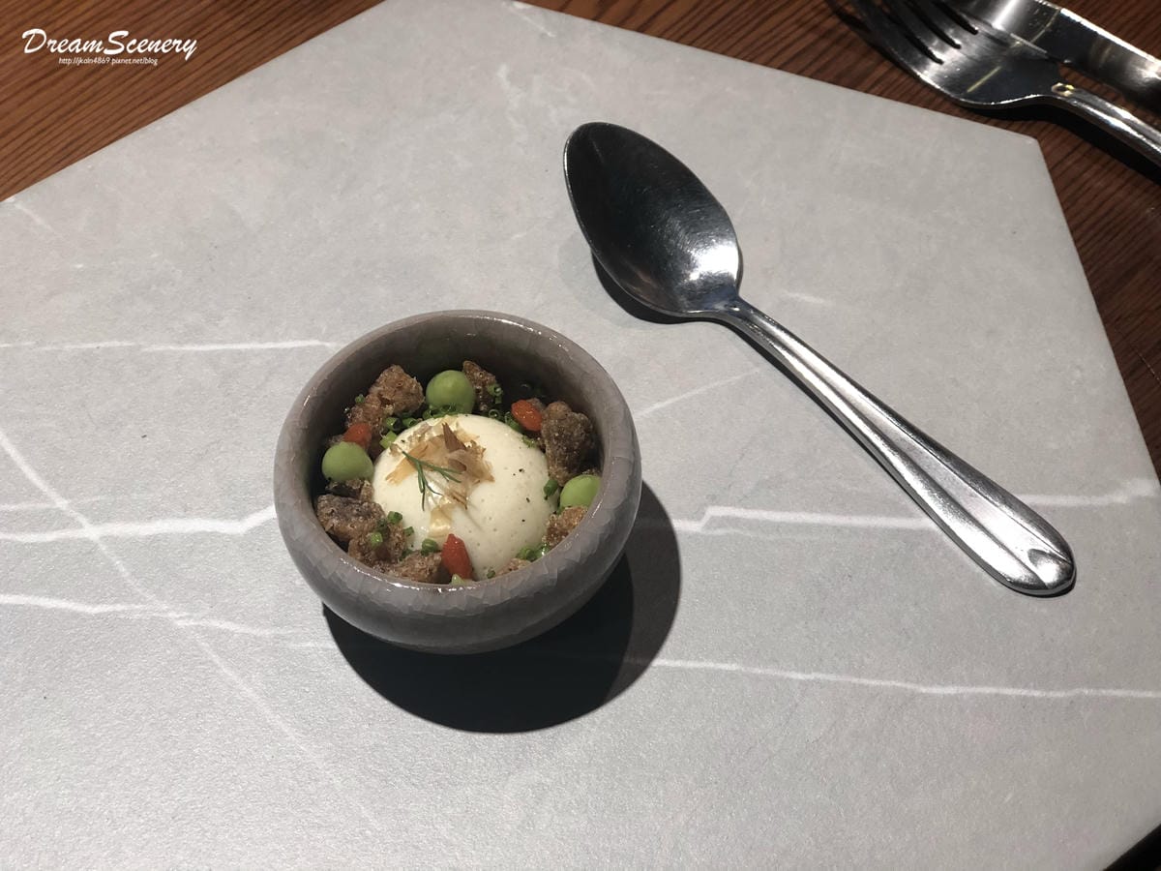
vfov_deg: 25.7
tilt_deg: -55.8
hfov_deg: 33.8
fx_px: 1912
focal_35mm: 57
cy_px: 436
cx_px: 580
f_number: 2.8
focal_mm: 6.6
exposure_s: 1/30
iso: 100
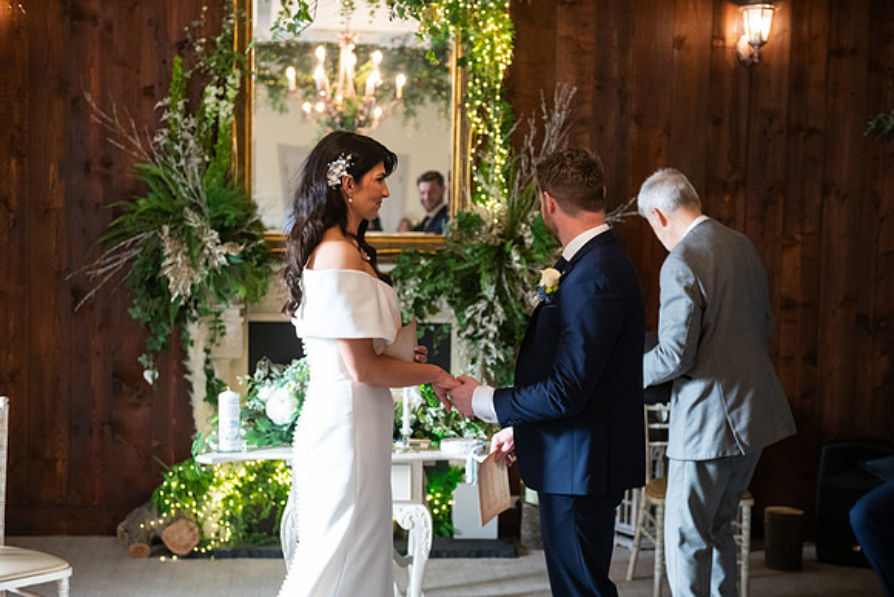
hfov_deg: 34.5
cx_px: 447
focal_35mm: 58
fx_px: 1441
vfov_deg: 23.4
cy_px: 298
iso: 1250
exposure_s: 1/160
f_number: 3.5
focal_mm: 58
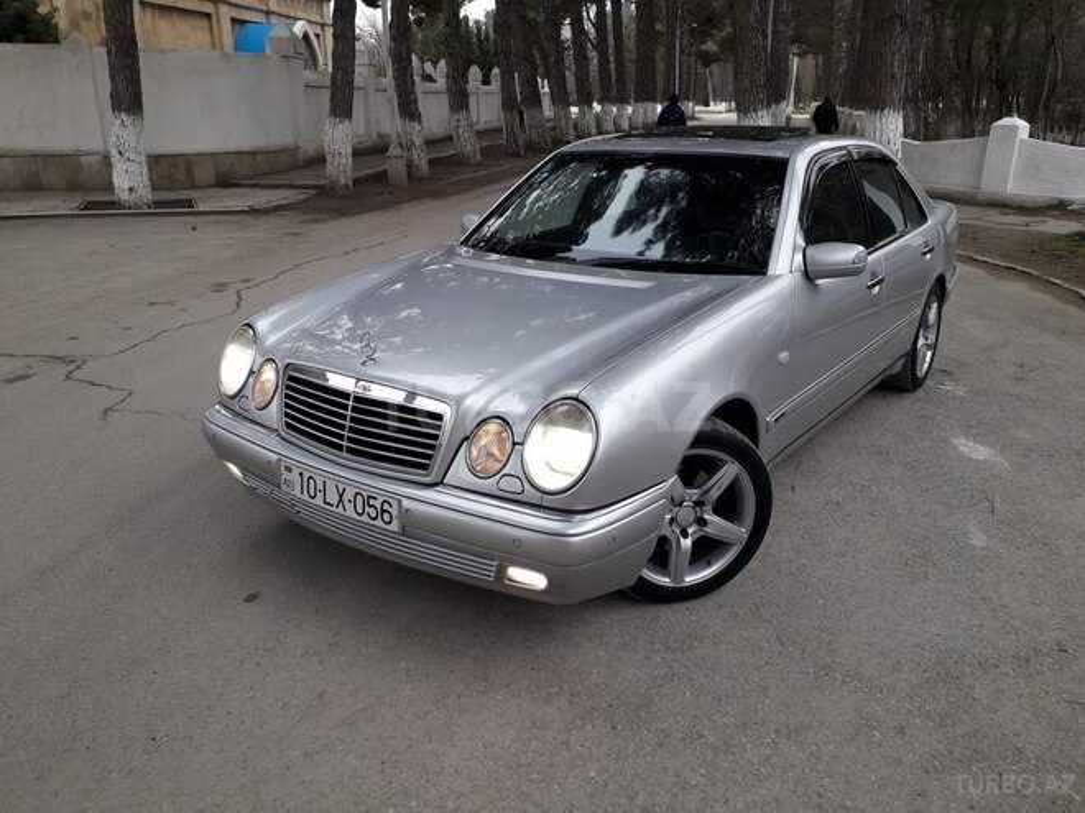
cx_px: 542
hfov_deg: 65.3
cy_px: 406
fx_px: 846
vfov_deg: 51.4
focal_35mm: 27
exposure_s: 1/210
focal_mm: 3.6
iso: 40
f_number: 1.9
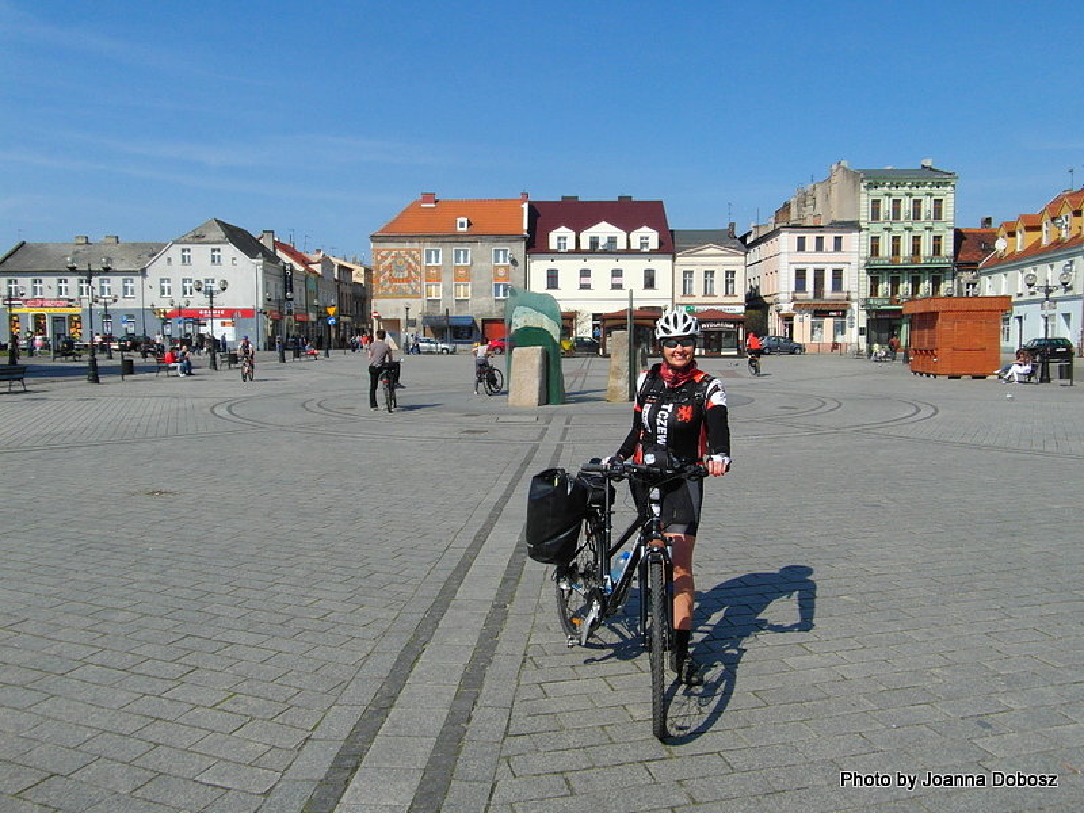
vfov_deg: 56.8
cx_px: 542
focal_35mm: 24
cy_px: 406
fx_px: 752
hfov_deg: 71.6
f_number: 3.6
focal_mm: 4
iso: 100
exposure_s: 1/1500
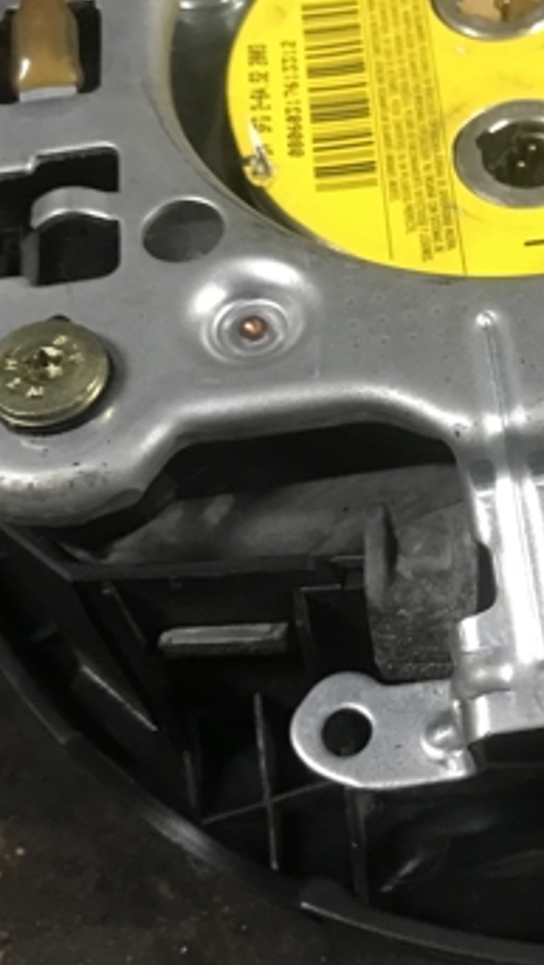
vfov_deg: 36.6
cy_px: 464
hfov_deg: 20.2
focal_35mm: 57
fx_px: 1458
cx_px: 586
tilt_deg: -58.2
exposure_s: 1/14
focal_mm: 3.99
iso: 100
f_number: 1.8
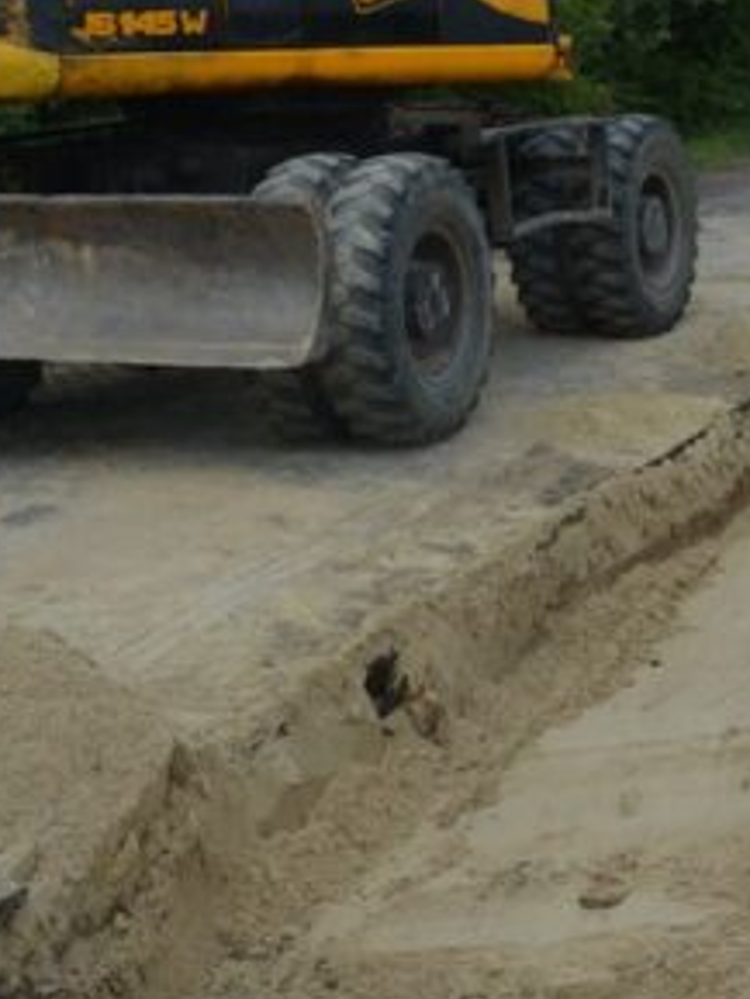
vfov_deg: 14.6
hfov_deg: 10.9
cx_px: 892
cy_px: 245
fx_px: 3876
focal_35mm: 134
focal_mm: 35
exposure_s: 1/200
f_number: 10
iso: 100
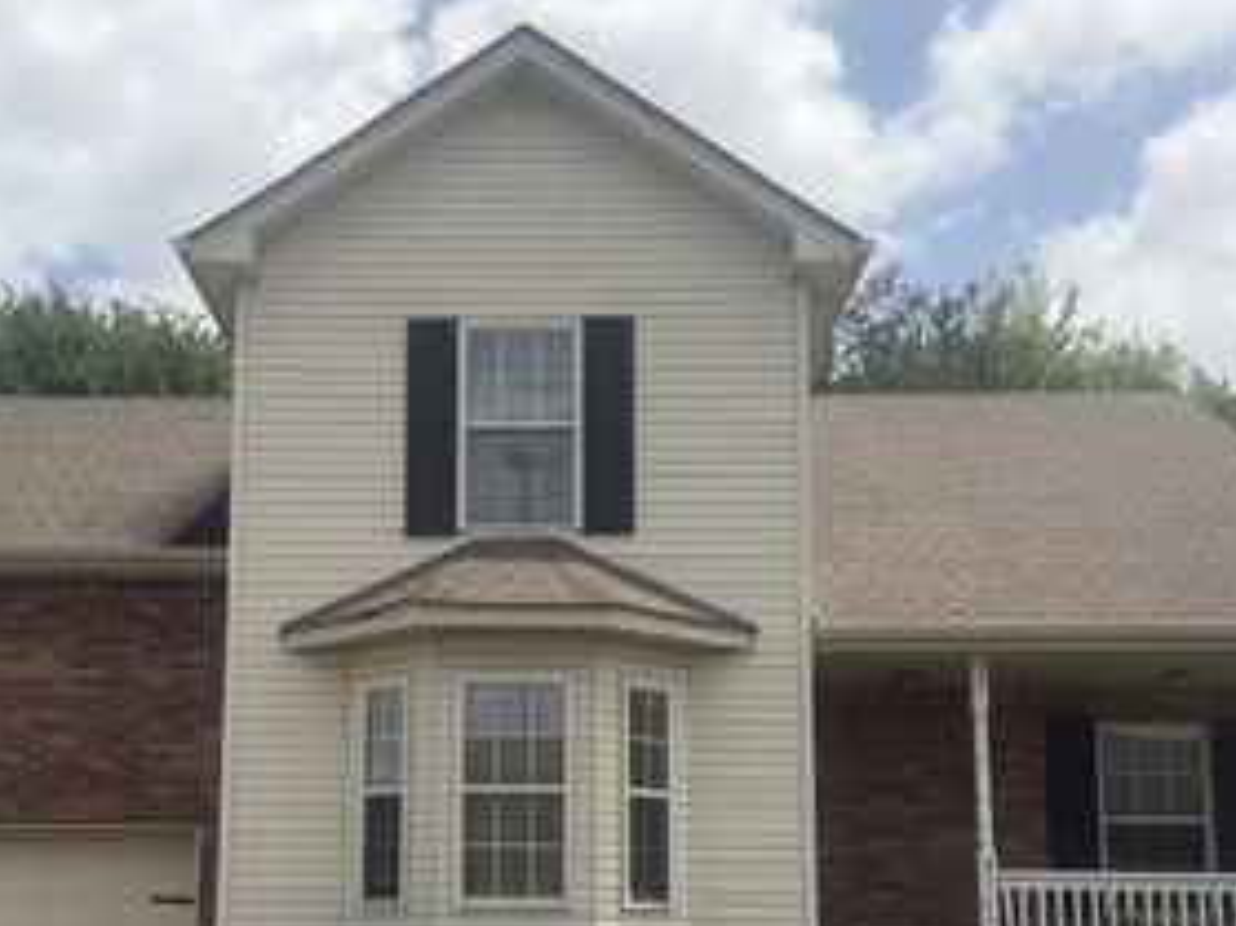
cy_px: 720
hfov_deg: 43.7
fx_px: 1535
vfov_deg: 32.8
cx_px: 523
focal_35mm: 43
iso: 80
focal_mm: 6.76
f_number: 1.78
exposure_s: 1/5319
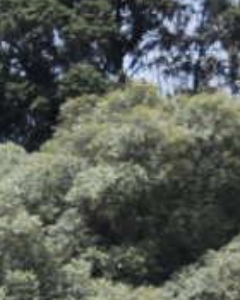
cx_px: -543
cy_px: 391
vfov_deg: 3.7
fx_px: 4632
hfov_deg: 2.9
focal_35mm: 522
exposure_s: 1/3200
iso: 800
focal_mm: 65
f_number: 5.6
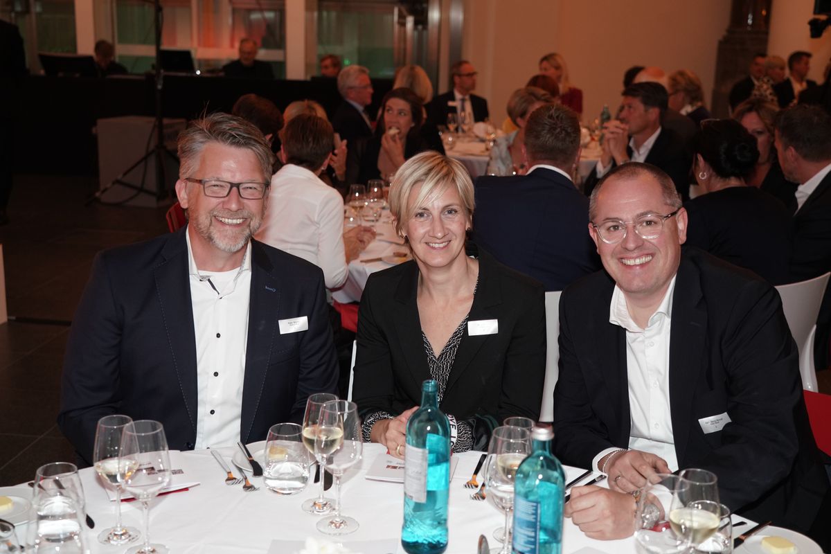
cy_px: 277
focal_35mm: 46
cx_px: 416
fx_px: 1062
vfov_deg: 29.2
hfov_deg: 42.7
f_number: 4.5
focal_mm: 46
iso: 1600
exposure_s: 1/50
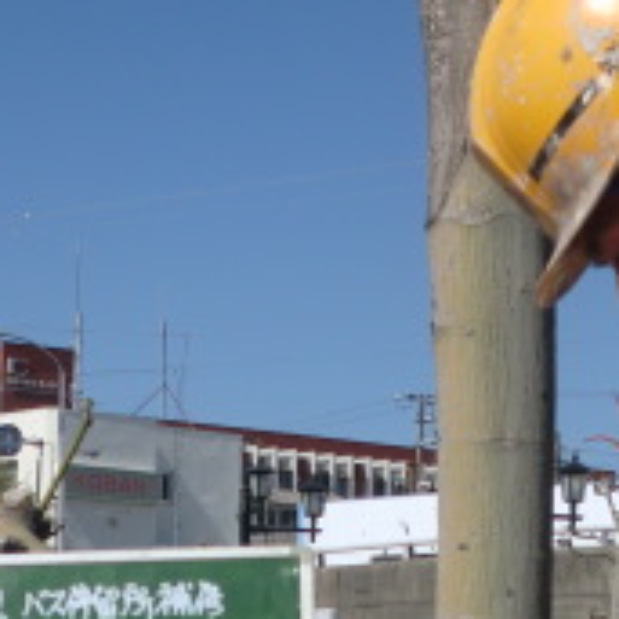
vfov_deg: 14.6
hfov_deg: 15.0
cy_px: 717
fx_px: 2347
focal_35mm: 116
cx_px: 297
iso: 64
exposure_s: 1/250
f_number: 7.8
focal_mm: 6.3
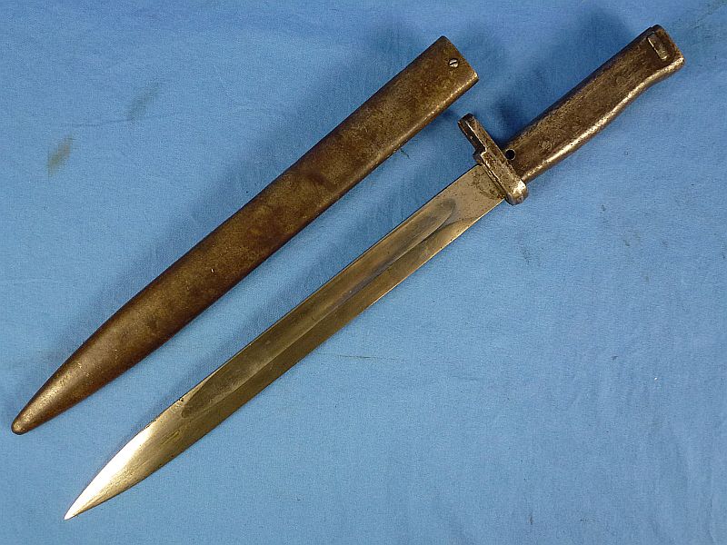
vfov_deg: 42.9
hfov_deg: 55.4
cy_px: 272
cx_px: 364
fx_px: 693
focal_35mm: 33
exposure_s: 1/60
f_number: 3.6
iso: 250
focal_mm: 5.9
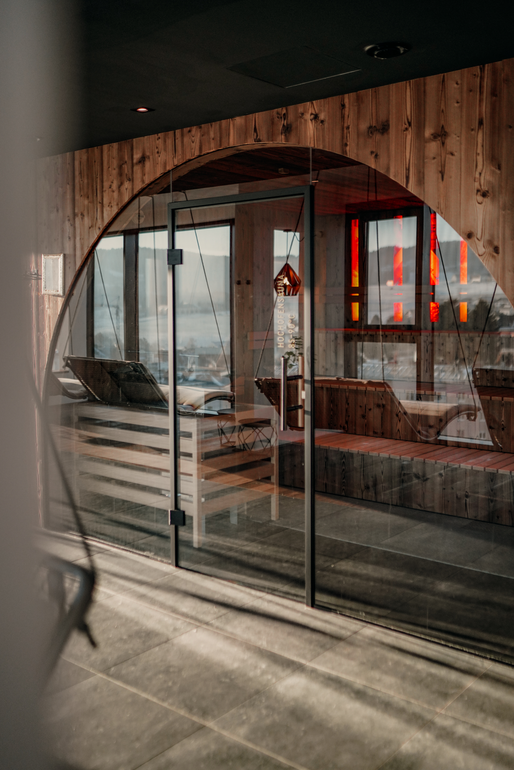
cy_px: 385
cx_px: 257
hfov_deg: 37.9
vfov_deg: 54.4
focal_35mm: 35
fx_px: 749
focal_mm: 35
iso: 1000
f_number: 1.4
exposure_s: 1/800
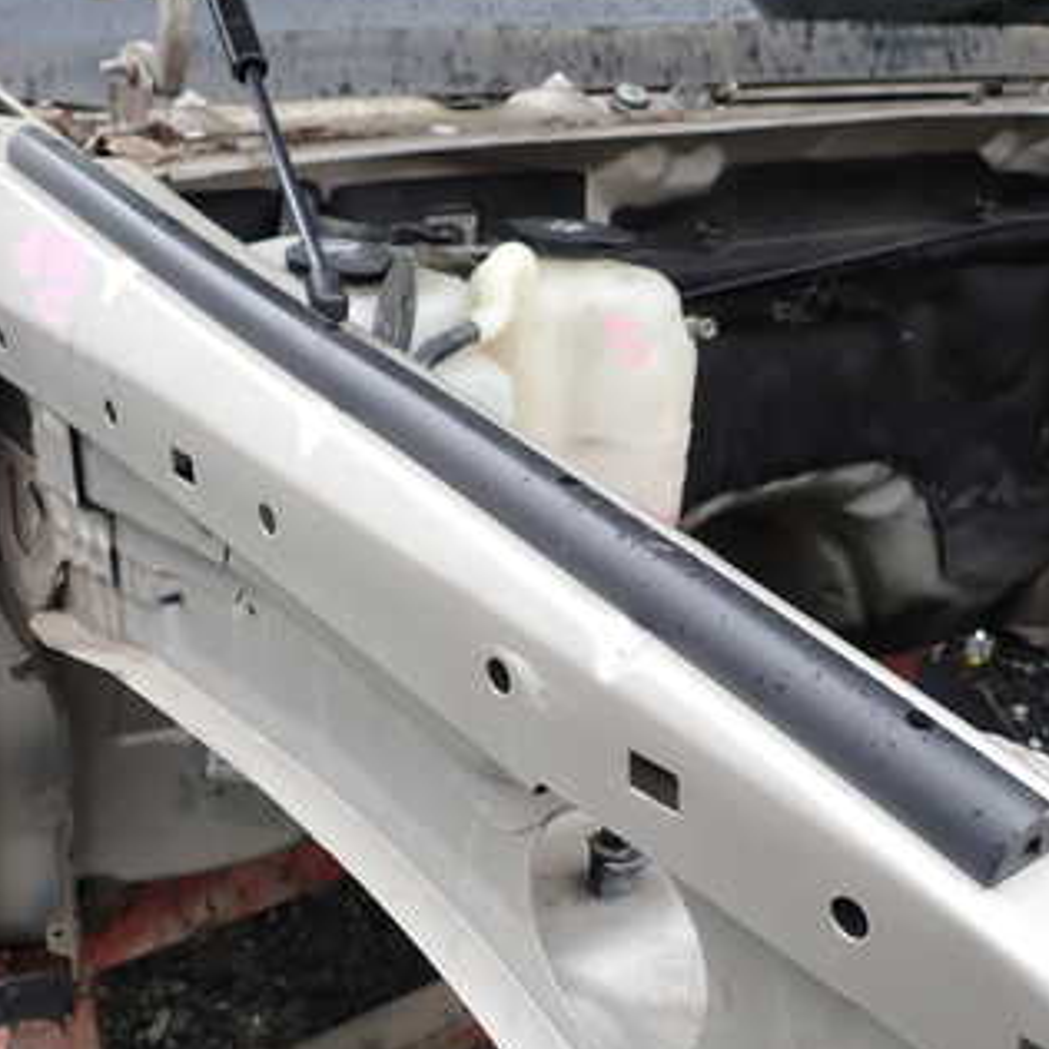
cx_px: 485
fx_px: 1440
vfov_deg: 39.9
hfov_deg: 40.0
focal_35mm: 42
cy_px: 617
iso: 100
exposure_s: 1/100
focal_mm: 4.5
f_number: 2.8
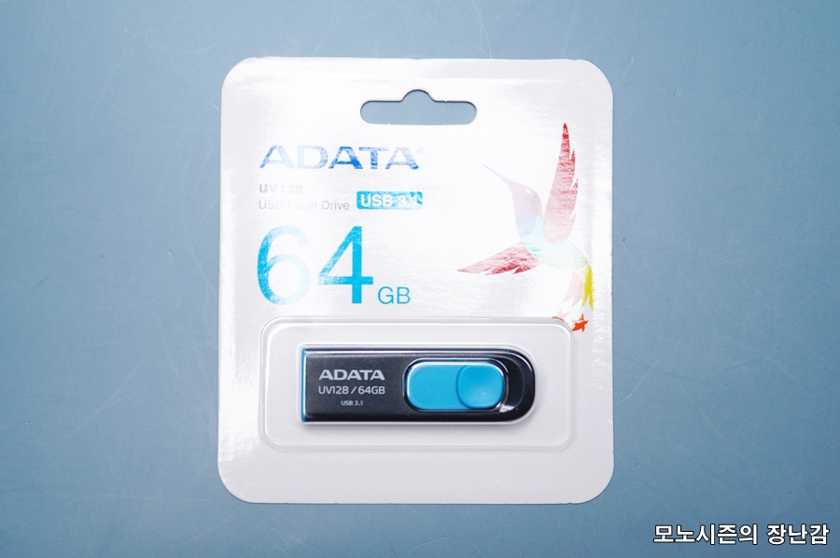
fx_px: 1049
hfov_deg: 43.6
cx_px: 420
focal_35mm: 45
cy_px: 279
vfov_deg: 29.8
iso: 400
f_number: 6.3
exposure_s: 1/160
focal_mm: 30
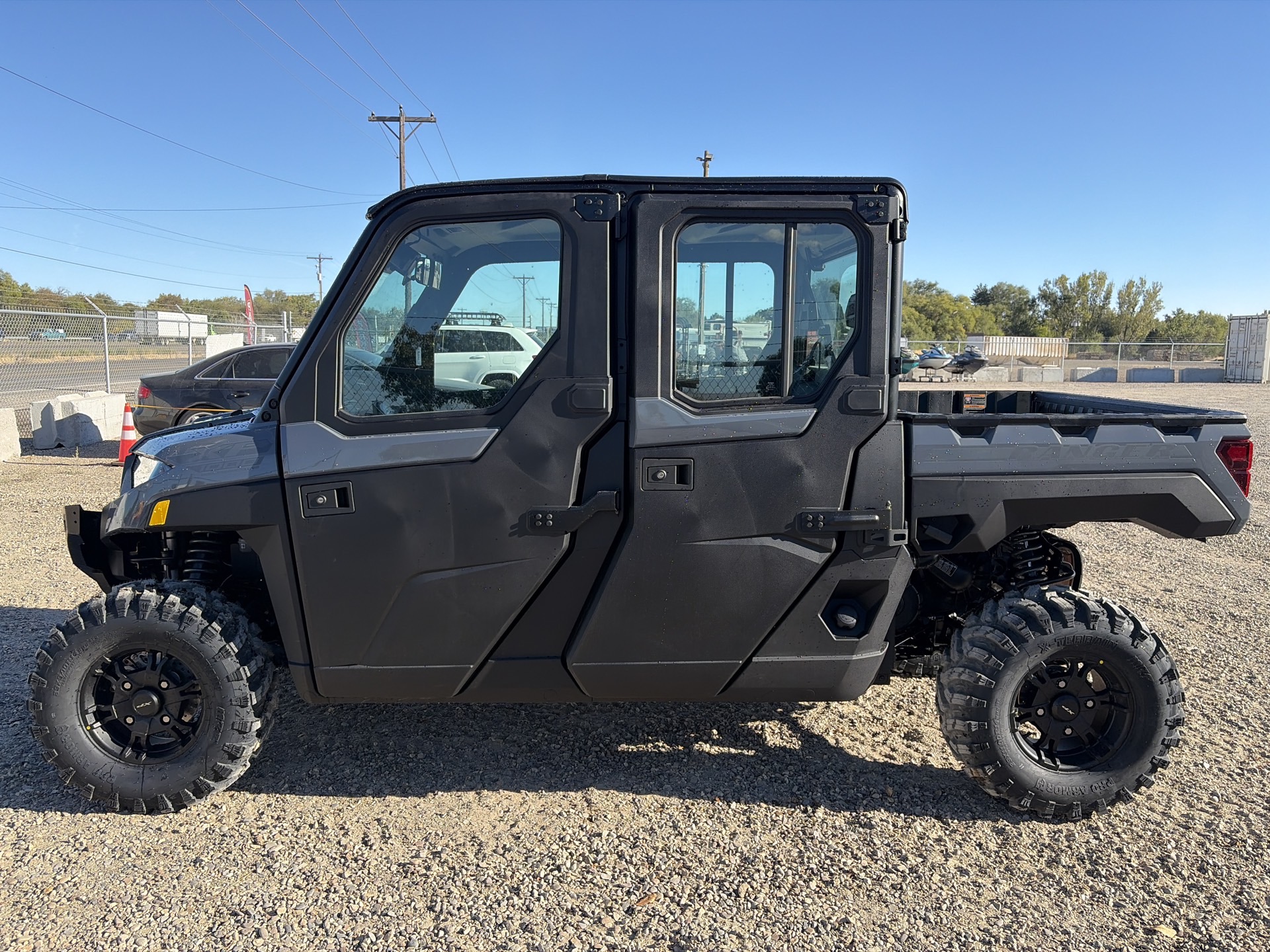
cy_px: 476
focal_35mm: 26
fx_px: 954
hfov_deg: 67.3
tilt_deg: -7.2
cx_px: 635
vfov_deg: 53.1
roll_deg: -0.4
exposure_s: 1/1587
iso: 50
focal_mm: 5.96
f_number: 1.6
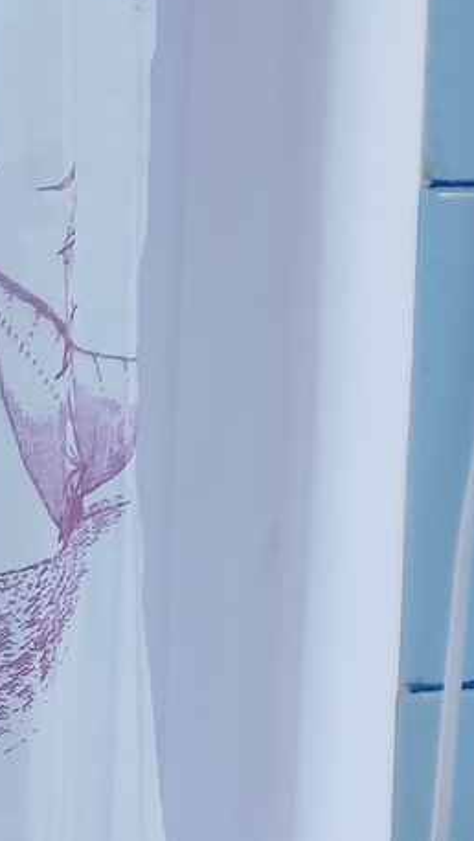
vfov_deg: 18.1
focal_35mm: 112
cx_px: 1268
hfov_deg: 9.3
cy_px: -176
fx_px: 2500
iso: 200
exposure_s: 1/120
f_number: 1.65
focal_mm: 6.19
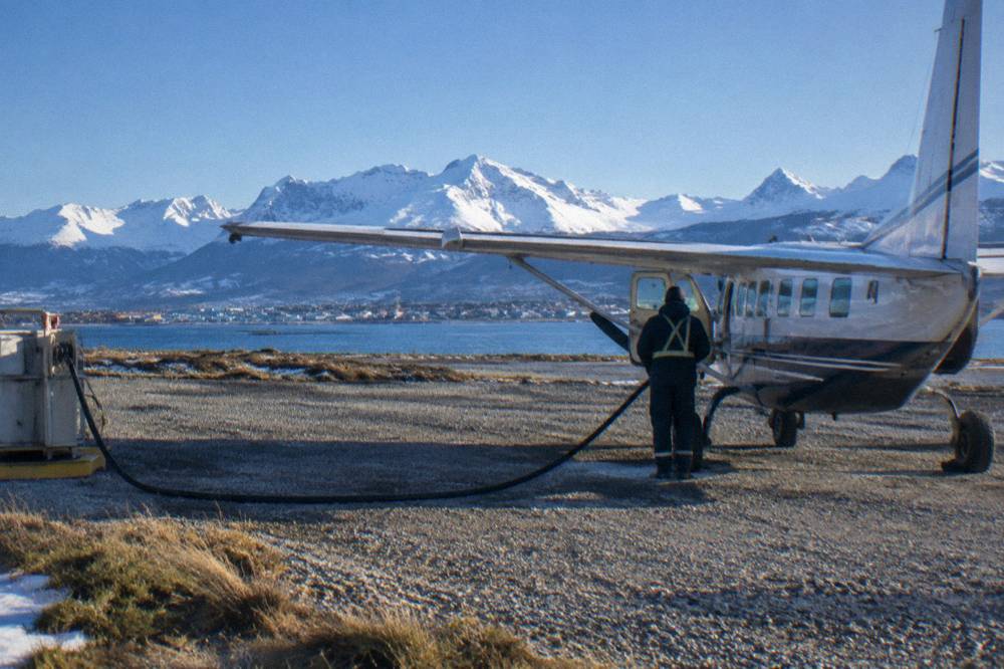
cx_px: 502
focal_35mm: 37
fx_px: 1031
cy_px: 334
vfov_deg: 35.9
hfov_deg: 51.9
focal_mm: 37
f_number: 5.6
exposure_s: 1/800
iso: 500
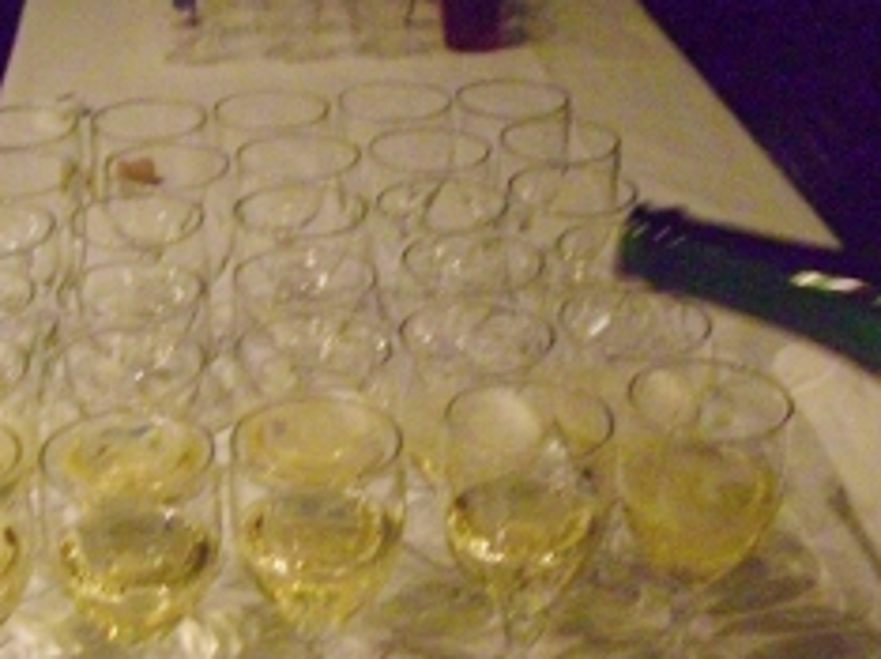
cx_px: 354
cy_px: 369
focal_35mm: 65
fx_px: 1653
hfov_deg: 29.8
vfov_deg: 22.5
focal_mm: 7.9
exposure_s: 1/30
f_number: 2.8
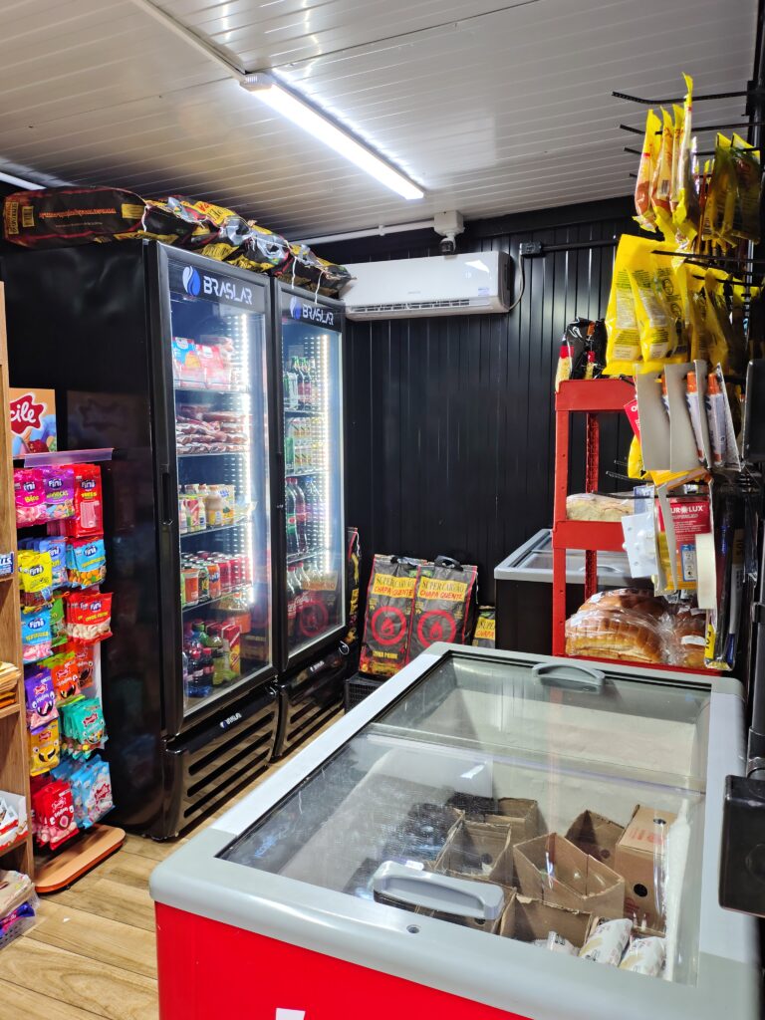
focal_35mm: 25
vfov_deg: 69.4
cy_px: 510
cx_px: 382
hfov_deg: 54.9
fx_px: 737
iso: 329
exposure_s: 1/60
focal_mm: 4.71
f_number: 1.7
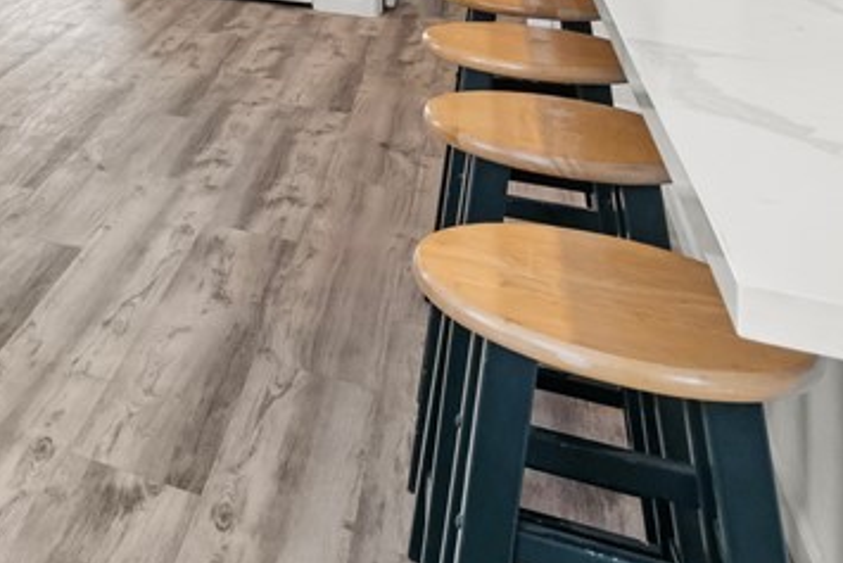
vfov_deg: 21.8
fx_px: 1218
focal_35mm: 52
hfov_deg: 29.0
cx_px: -316
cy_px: -278
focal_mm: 17
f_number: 8
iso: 320
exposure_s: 1/13
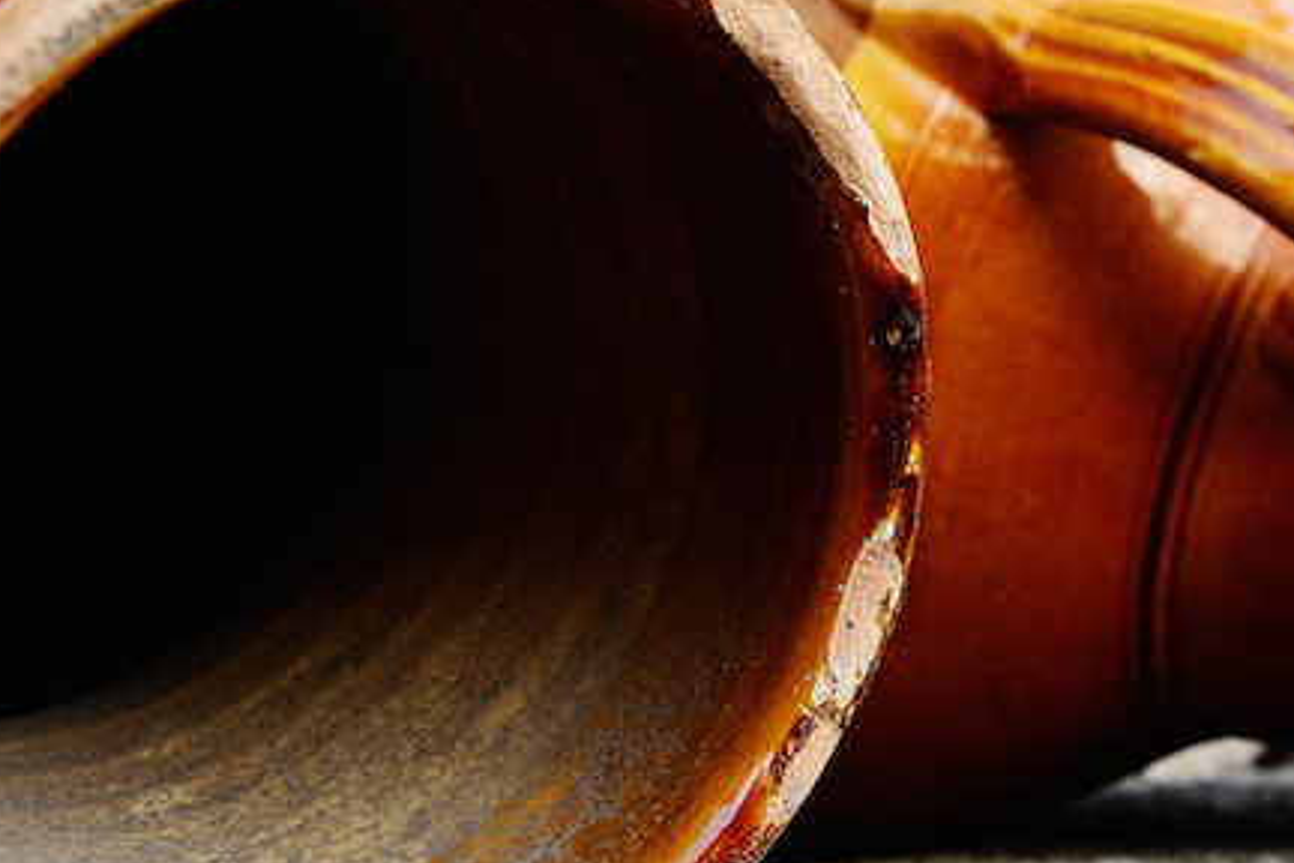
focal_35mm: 74
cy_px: 408
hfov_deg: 26.7
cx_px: 1066
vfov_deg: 18.4
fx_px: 2660
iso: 320
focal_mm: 32
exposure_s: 1/125
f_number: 8
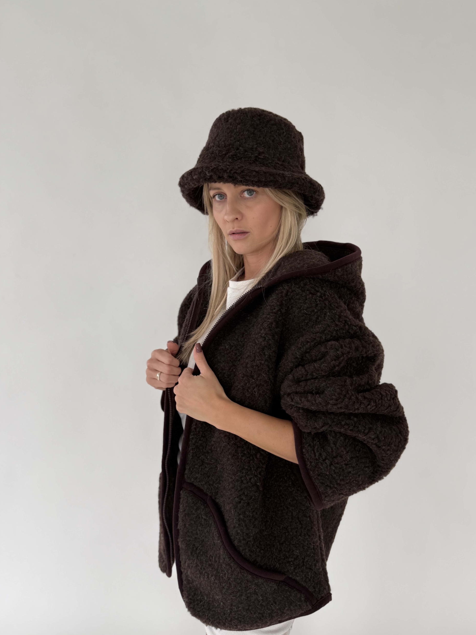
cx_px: 245
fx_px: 458
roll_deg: -2.1
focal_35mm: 25
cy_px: 317
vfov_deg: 69.4
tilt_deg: -7.5
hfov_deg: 54.9
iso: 50
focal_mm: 6.76
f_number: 1.78
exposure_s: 1/133
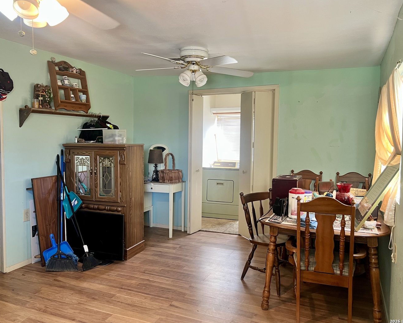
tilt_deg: -5.6
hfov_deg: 62.2
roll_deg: -1.5
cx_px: 200
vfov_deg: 51.5
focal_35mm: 28
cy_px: 157
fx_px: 334
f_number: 1.5
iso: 125
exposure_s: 1/60
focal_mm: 5.7
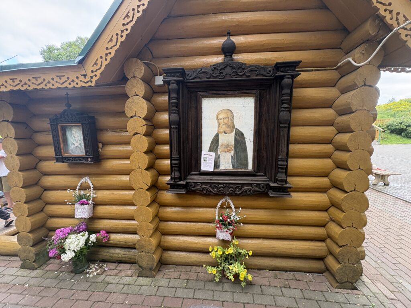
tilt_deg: -6.4
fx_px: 166
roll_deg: +2.1
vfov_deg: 85.7
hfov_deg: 102.1
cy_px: 154
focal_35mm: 14
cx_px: 206
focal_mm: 2.22
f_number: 2.2
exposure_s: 1/99
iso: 64
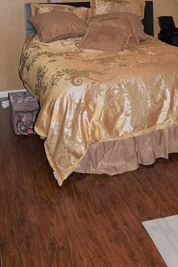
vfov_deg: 35.8
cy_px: 59
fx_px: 400
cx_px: 161
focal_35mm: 54
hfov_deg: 24.3
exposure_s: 1/60
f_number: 3.5
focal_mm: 18
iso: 100
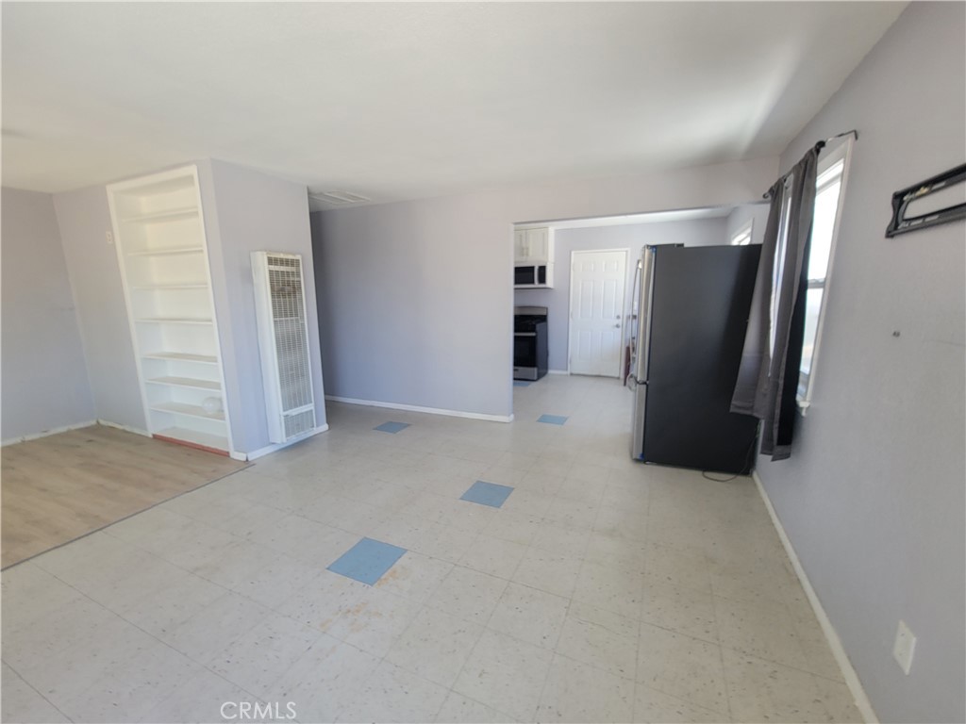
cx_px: 483
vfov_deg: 89.9
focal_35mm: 13
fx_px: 363
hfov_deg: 106.2
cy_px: 362
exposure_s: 1/60
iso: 100
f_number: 2.2
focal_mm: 2.2
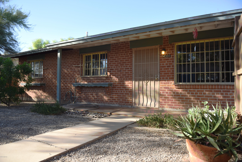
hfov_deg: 73.7
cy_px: 81
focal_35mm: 24
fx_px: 161
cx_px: 121
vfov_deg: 53.2
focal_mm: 24
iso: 125
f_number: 2.8
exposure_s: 1/500
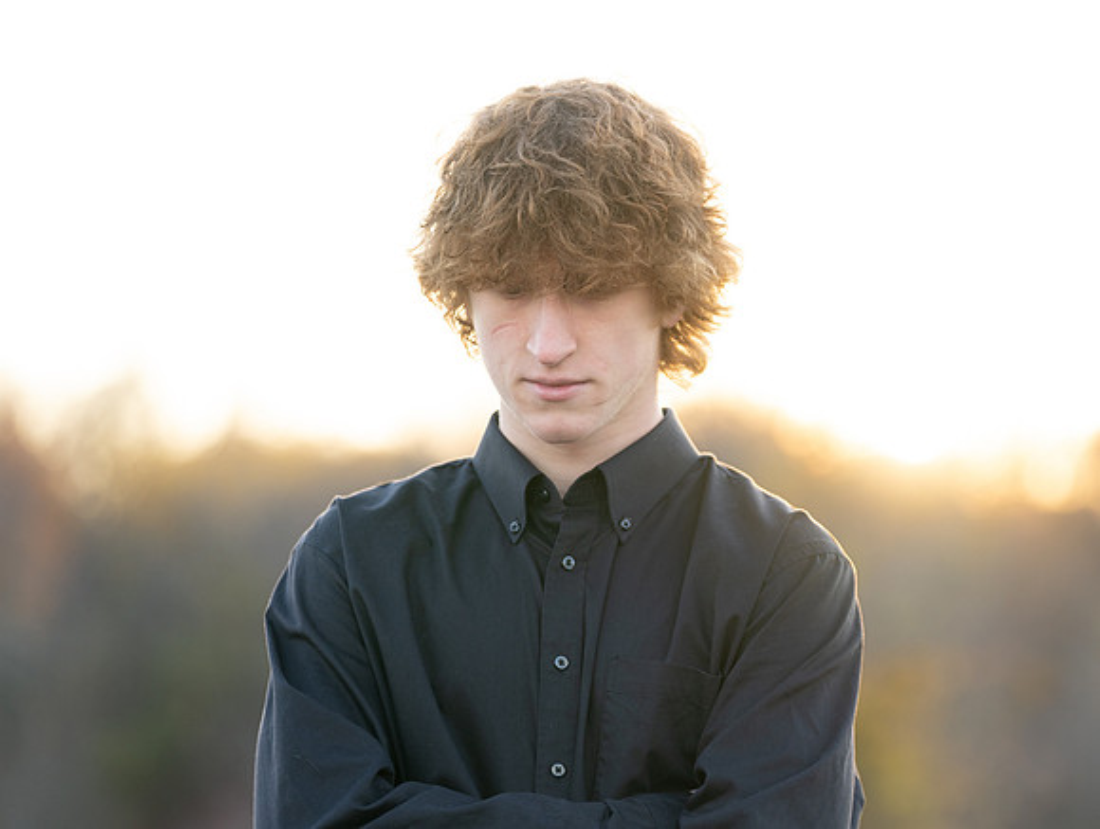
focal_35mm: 142
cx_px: 650
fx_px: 4520
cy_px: 395
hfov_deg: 13.9
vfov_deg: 10.5
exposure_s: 1/320
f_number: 2.8
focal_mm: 120
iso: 400
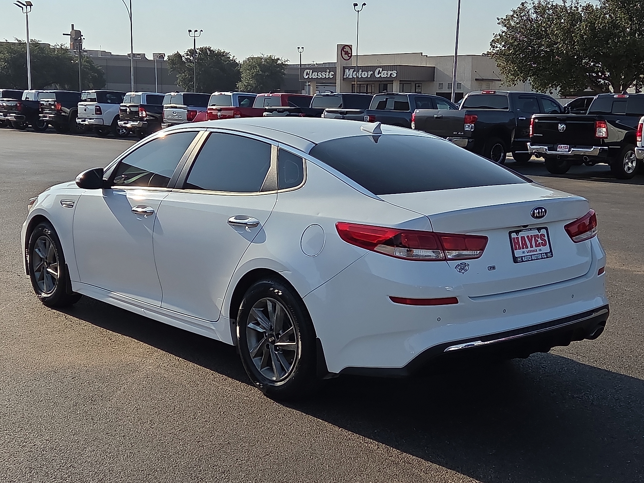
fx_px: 893
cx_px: 322
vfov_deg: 30.3
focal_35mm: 48
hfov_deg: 39.7
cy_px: 242
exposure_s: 1/2500
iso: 25
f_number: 1.8
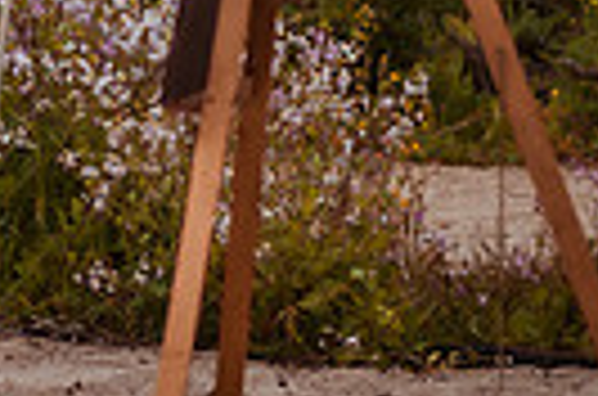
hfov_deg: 5.5
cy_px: -122
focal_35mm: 371
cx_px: -373
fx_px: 6148
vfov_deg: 3.7
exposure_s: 1/1000
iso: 200
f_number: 1.8
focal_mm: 85
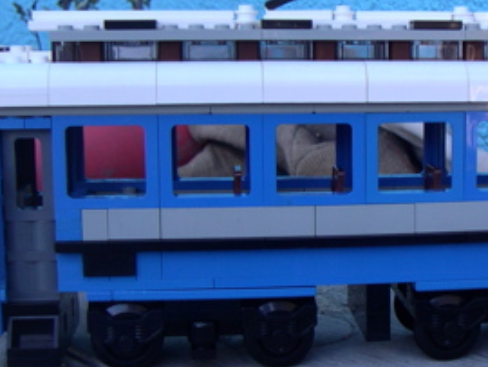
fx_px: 1016
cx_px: 360
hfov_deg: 26.7
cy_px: 157
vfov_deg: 20.5
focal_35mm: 72
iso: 50
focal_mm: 6
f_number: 2.8
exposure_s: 1/100
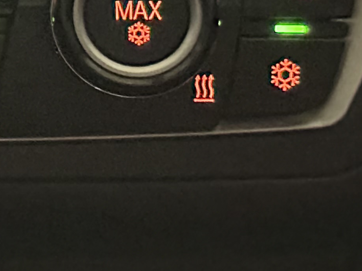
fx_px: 2196
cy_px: -49
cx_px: -300
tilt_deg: -20.1
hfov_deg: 9.0
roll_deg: +1.5
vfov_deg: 7.0
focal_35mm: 210
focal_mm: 6.76
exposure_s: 1/15
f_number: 1.78
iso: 5000
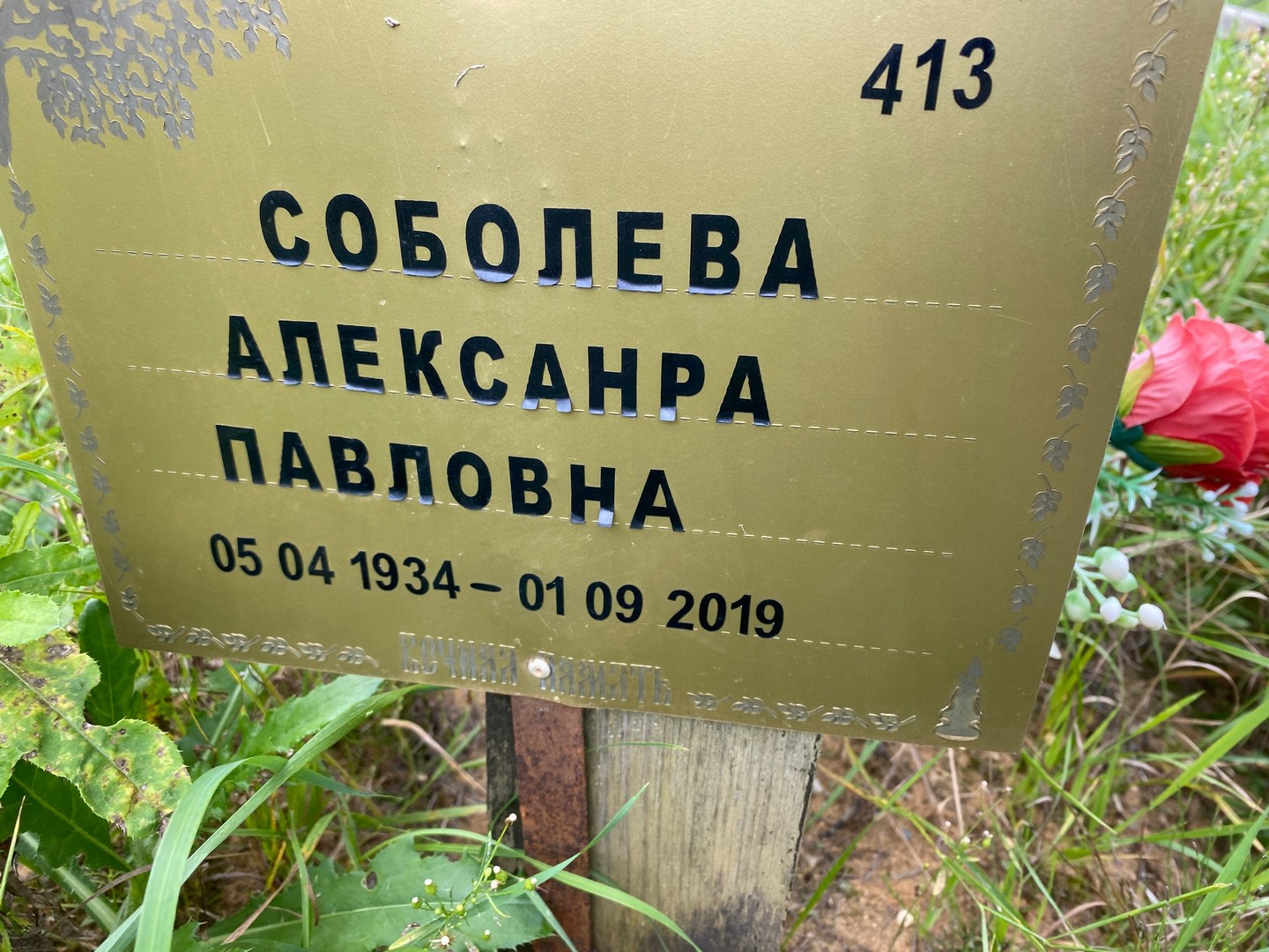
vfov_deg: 53.1
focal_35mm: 26
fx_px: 953
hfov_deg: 67.3
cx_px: 634
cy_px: 476
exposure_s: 1/167
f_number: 1.8
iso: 32
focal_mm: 4.25
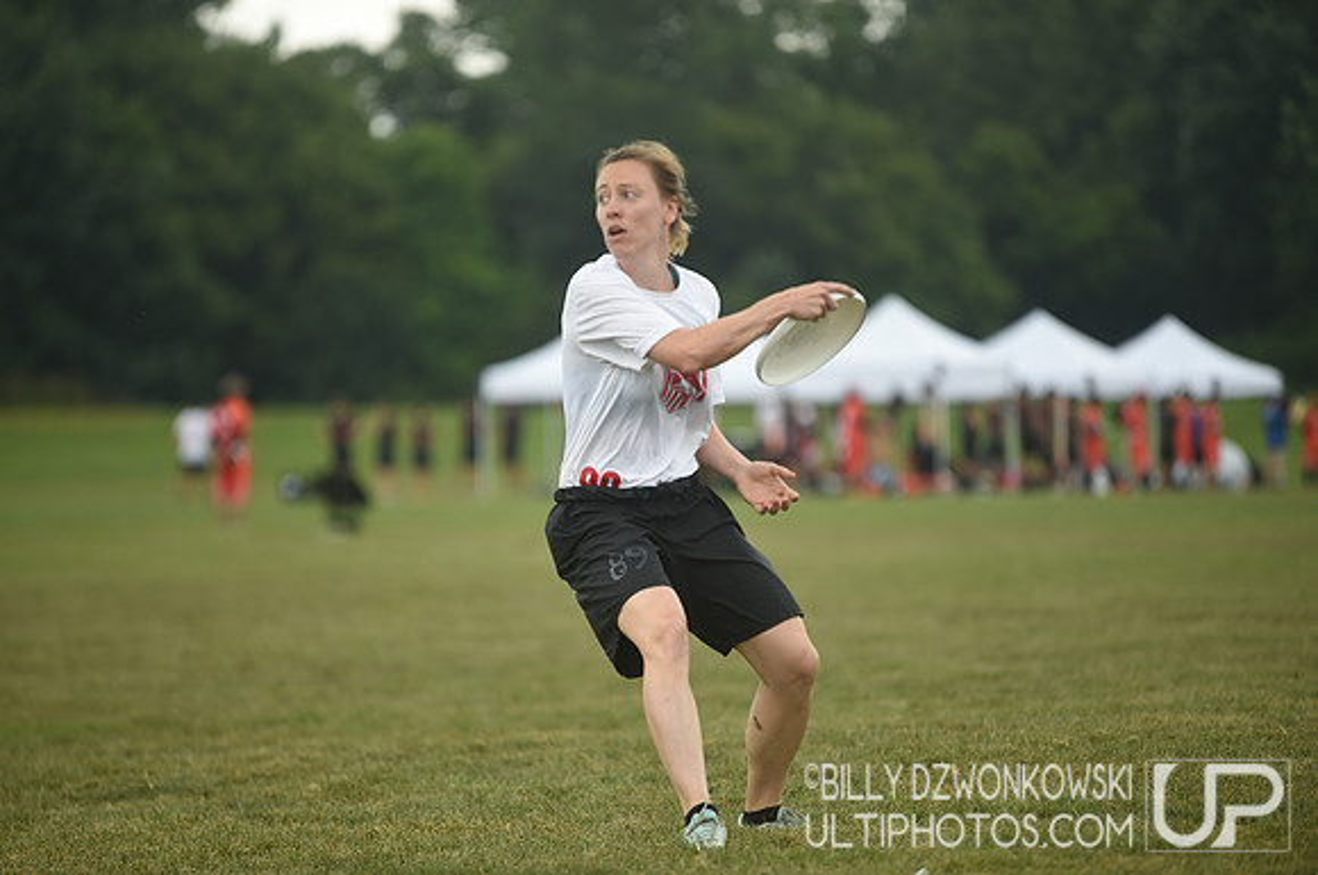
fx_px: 7312
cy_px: 438
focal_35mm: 200
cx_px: 659
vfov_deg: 6.8
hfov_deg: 10.3
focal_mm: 200
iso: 320
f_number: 2.8
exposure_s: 1/1250
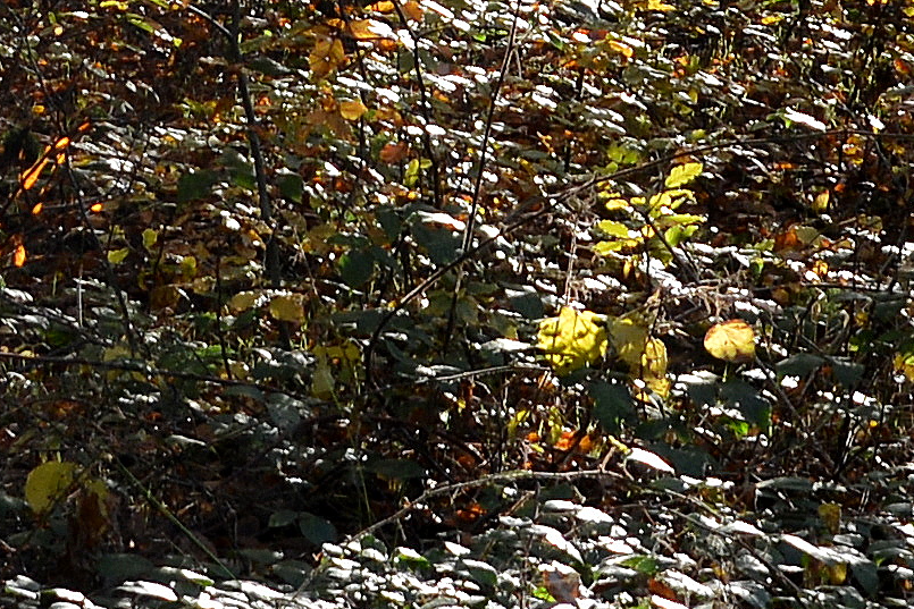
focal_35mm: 314
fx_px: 7973
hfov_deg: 6.6
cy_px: -972
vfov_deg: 4.3
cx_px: 146
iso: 400
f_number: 6.3
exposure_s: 1/160
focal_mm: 42
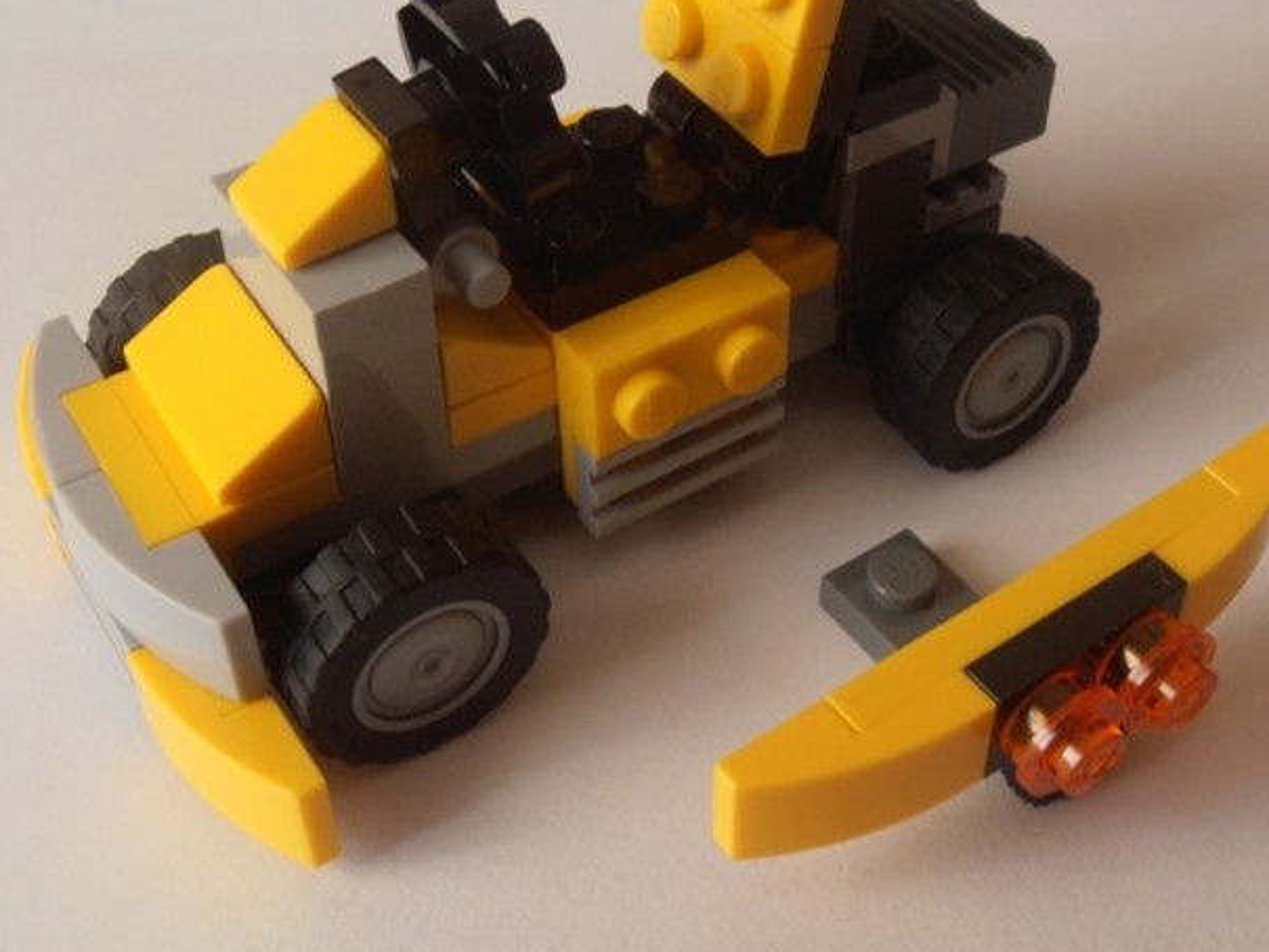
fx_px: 2017
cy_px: 343
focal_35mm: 55
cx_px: 669
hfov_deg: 34.9
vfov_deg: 26.5
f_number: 3.9
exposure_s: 1/20
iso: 125
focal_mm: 6.61
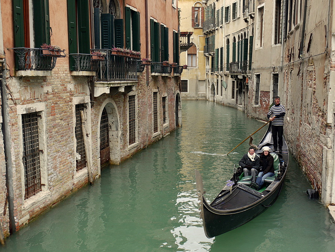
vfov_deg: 36.0
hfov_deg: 46.8
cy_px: 126
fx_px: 387
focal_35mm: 40
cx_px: 168
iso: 100
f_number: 4.5
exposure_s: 1/80
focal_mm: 20
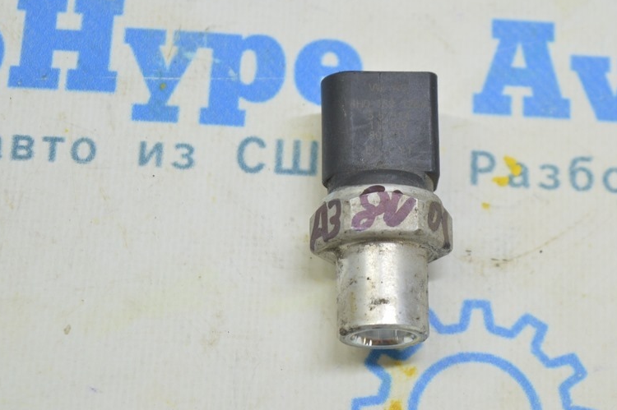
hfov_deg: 18.1
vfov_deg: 12.1
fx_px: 1930
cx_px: 378
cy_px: 138
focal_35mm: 113
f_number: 5.6
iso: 400
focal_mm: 55
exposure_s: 1/20
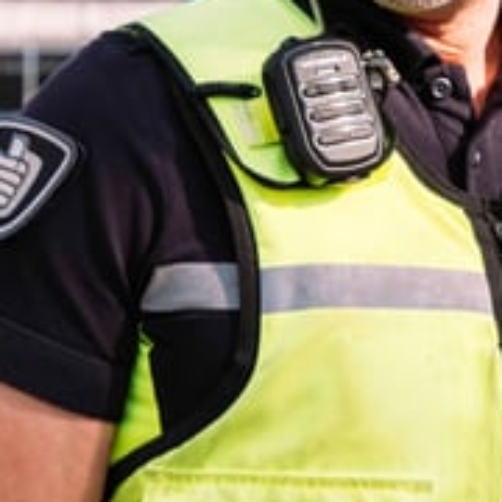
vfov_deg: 13.7
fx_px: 2084
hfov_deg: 13.7
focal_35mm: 127
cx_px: 84
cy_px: 165
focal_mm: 28
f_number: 3.2
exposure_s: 1/800
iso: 160
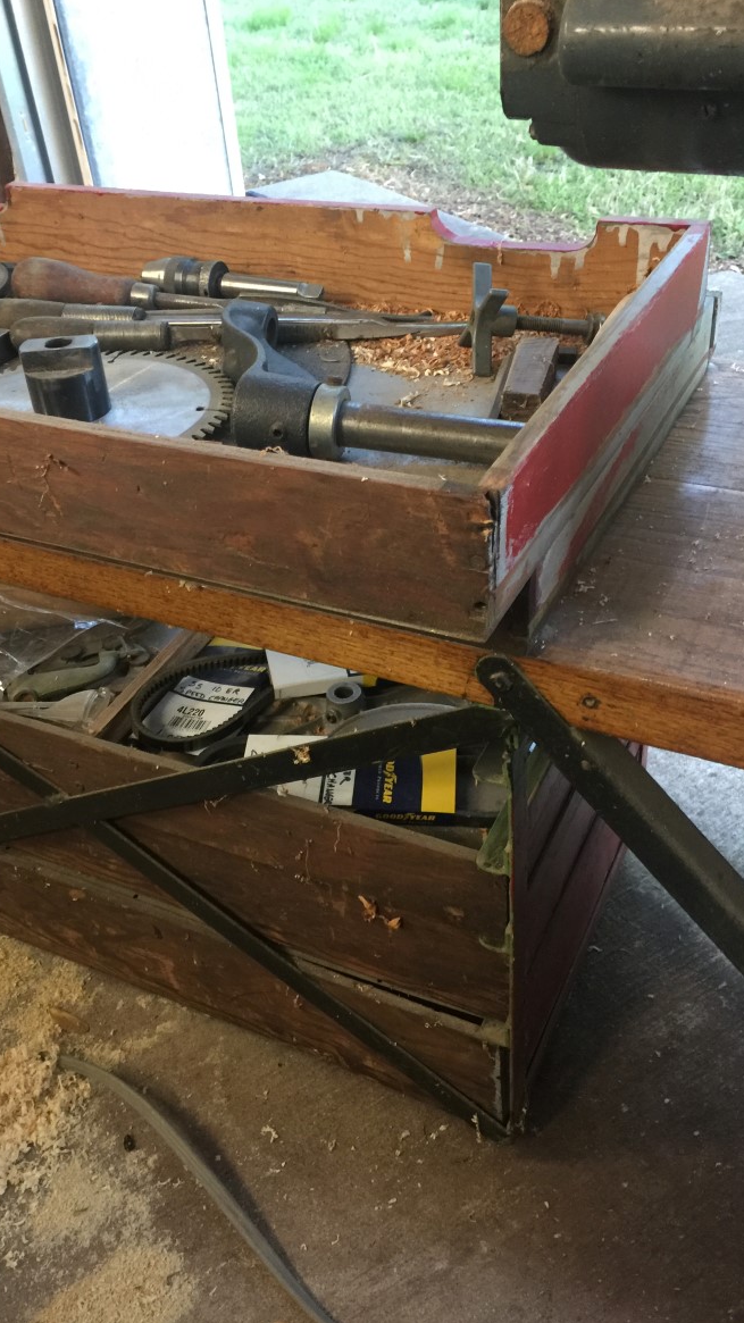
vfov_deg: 61.0
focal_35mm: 32
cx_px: 327
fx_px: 1123
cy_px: 663
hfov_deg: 36.6
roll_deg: +8.4
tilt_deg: -36.8
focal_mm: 4.15
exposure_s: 1/10
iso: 100
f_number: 2.2
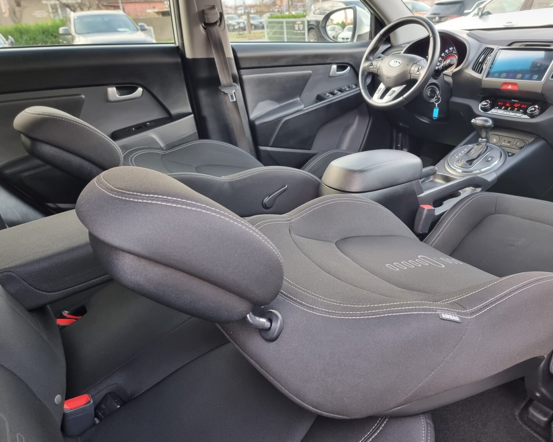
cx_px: 303
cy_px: 219
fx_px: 425
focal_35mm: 26
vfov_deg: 54.9
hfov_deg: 65.9
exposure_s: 1/40
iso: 200
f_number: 1.8
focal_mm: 6.7
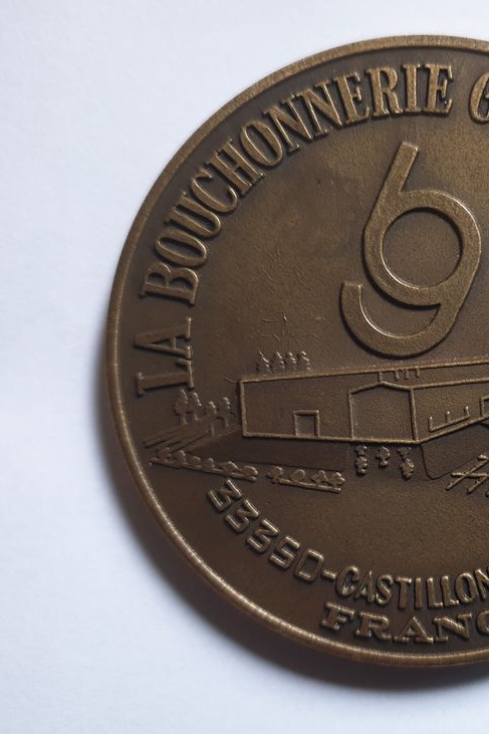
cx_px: 400
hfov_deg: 34.7
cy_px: 374
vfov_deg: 51.9
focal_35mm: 37
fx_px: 754
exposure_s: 1/28
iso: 250
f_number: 1.5
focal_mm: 4.3
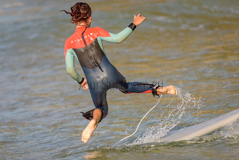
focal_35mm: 658
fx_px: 4371
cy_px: 100
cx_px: 88
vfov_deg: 2.1
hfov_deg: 3.1
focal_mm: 500
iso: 320
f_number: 5.6
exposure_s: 1/2000
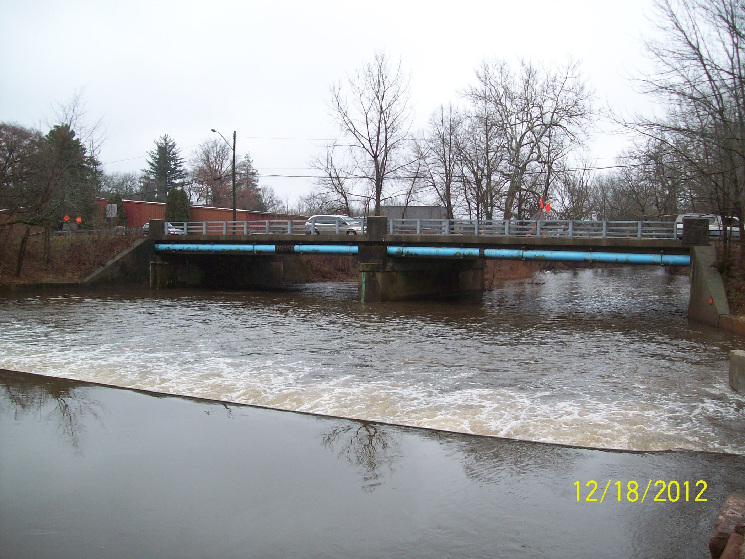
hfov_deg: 51.4
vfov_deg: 39.7
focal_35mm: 36
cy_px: 280
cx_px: 372
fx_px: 775
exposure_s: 1/286
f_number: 2.7
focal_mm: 6
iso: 80
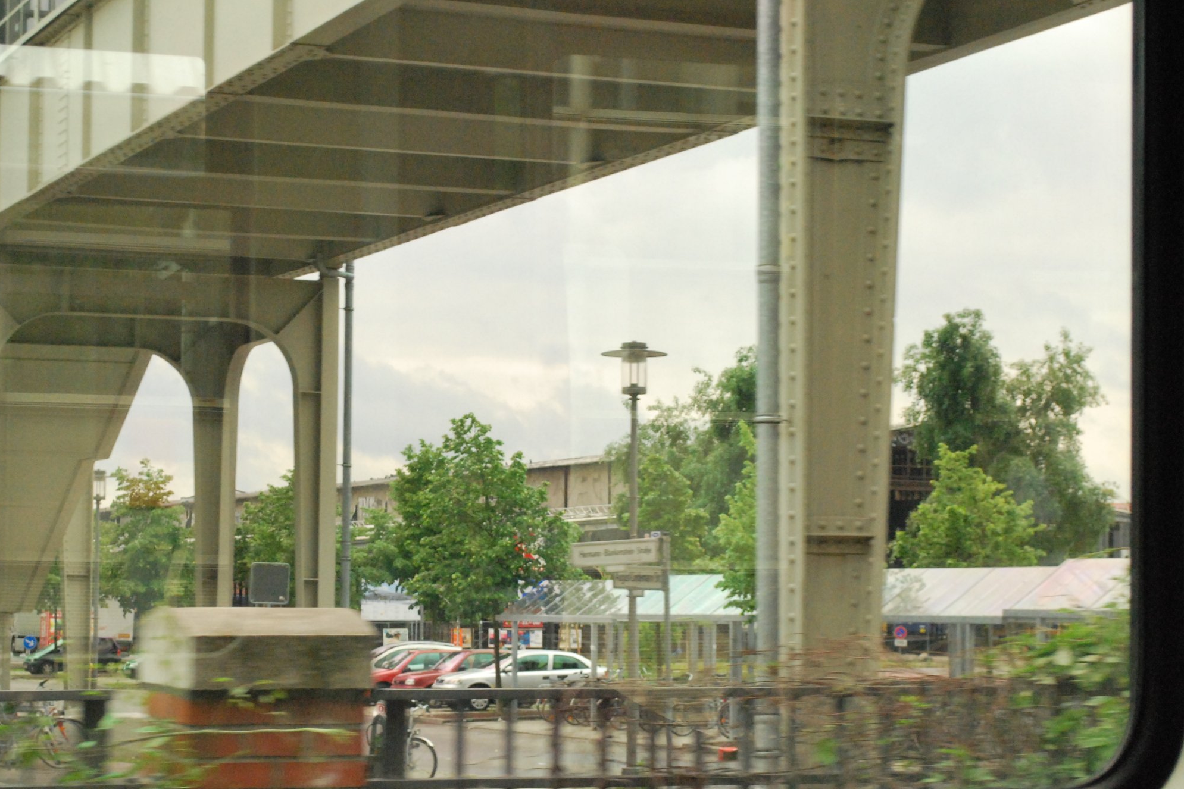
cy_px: 429
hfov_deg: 23.4
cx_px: 537
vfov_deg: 15.7
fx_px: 2861
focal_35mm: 87
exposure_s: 1/250
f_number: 8
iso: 1600
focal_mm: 48
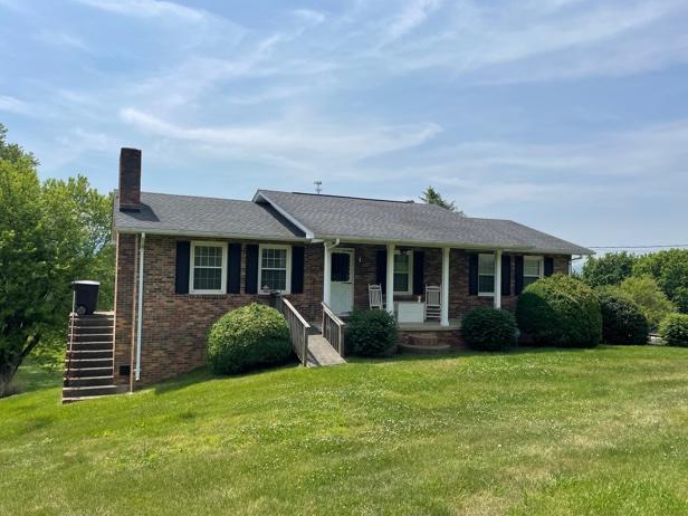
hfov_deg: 65.3
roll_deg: -1.4
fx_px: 537
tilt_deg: +2.6
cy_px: 266
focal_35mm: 27
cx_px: 348
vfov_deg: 51.3
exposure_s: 1/4651
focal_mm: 4.2
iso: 32
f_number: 1.6
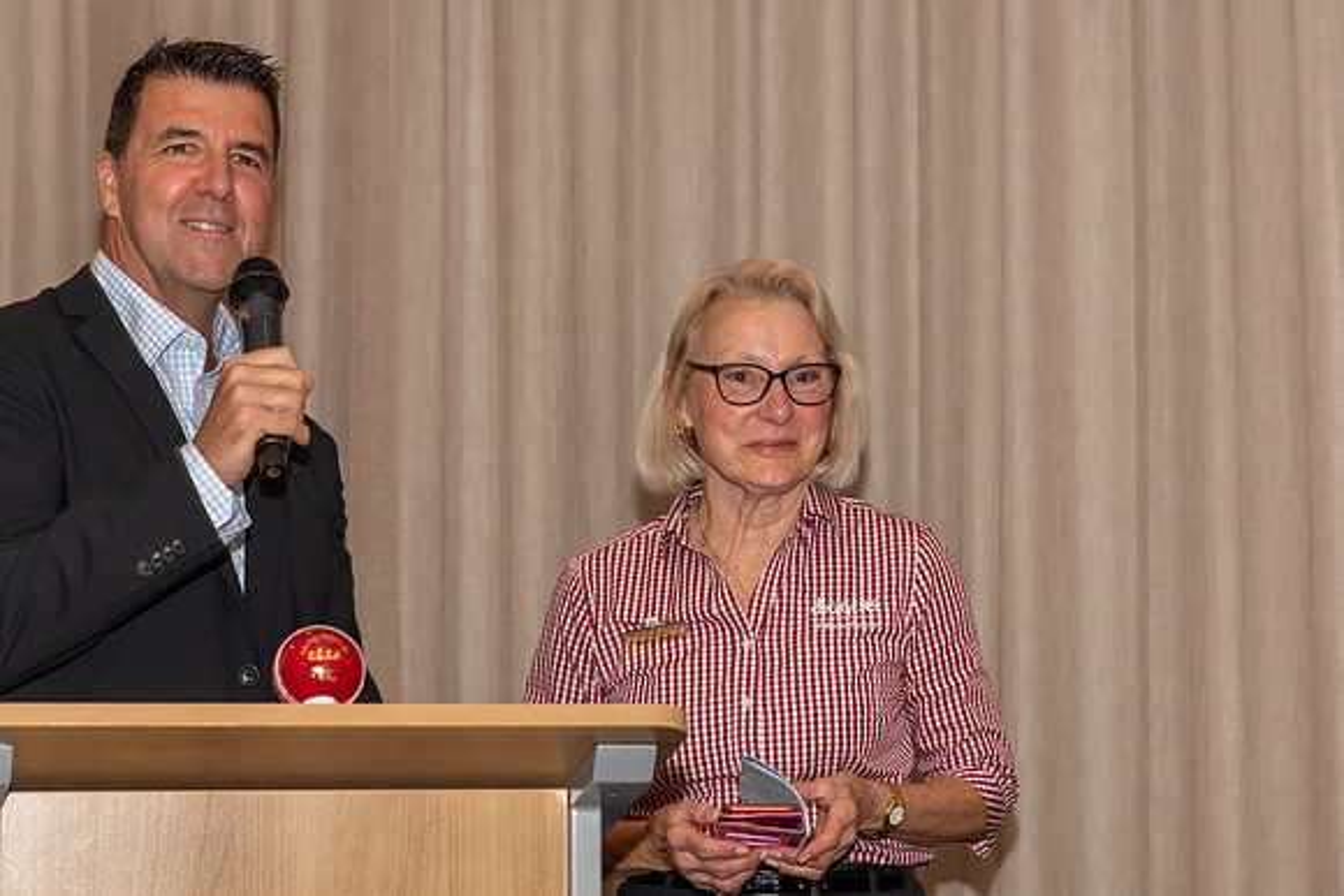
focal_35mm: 103
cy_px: 395
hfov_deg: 19.8
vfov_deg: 13.3
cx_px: 752
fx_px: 3844
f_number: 5.6
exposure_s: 1/60
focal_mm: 92
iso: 800
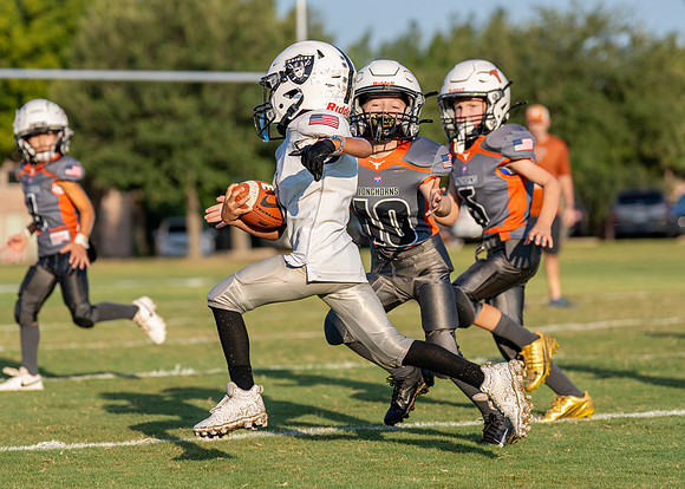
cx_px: 288
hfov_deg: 13.9
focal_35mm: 144
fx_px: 2806
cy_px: 213
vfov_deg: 10.0
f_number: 2.8
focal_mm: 103
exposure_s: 1/4000
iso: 320
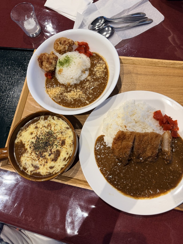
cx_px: 92
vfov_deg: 71.6
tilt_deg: -72.1
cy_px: 122
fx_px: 169
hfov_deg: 56.8
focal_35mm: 24
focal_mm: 6.76
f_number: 1.78
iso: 200
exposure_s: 1/117
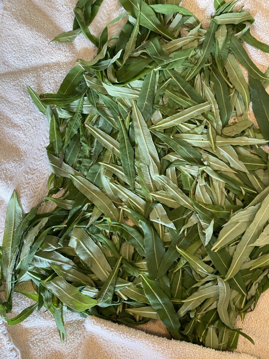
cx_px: 134
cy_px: 180
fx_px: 269
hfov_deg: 53.1
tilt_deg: -87.5
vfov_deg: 67.3
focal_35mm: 26
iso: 250
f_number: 1.8
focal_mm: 4.25
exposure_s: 1/60
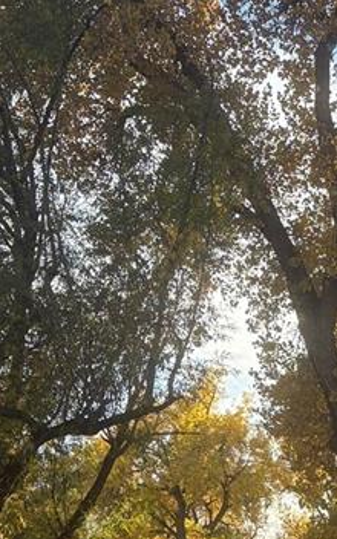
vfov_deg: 21.5
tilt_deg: +7.3
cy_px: 501
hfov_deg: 13.0
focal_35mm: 94
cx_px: 541
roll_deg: +0.6
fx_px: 1381
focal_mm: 5.96
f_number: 1.6
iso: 64
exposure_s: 1/1032
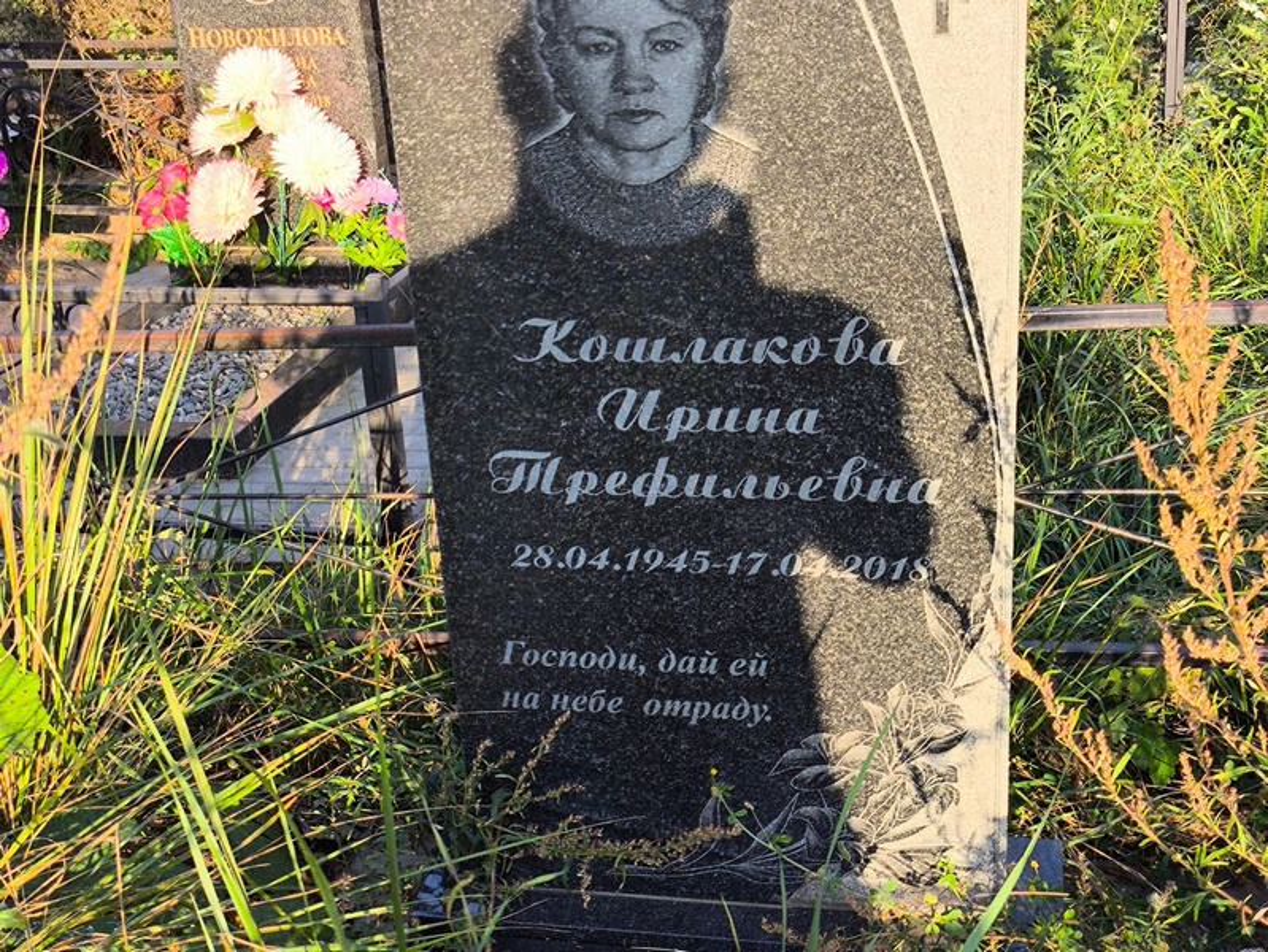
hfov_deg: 38.2
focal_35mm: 50
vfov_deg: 29.1
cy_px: 476
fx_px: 1832
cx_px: 634
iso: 50
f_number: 1.7
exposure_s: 1/590
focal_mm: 4.71
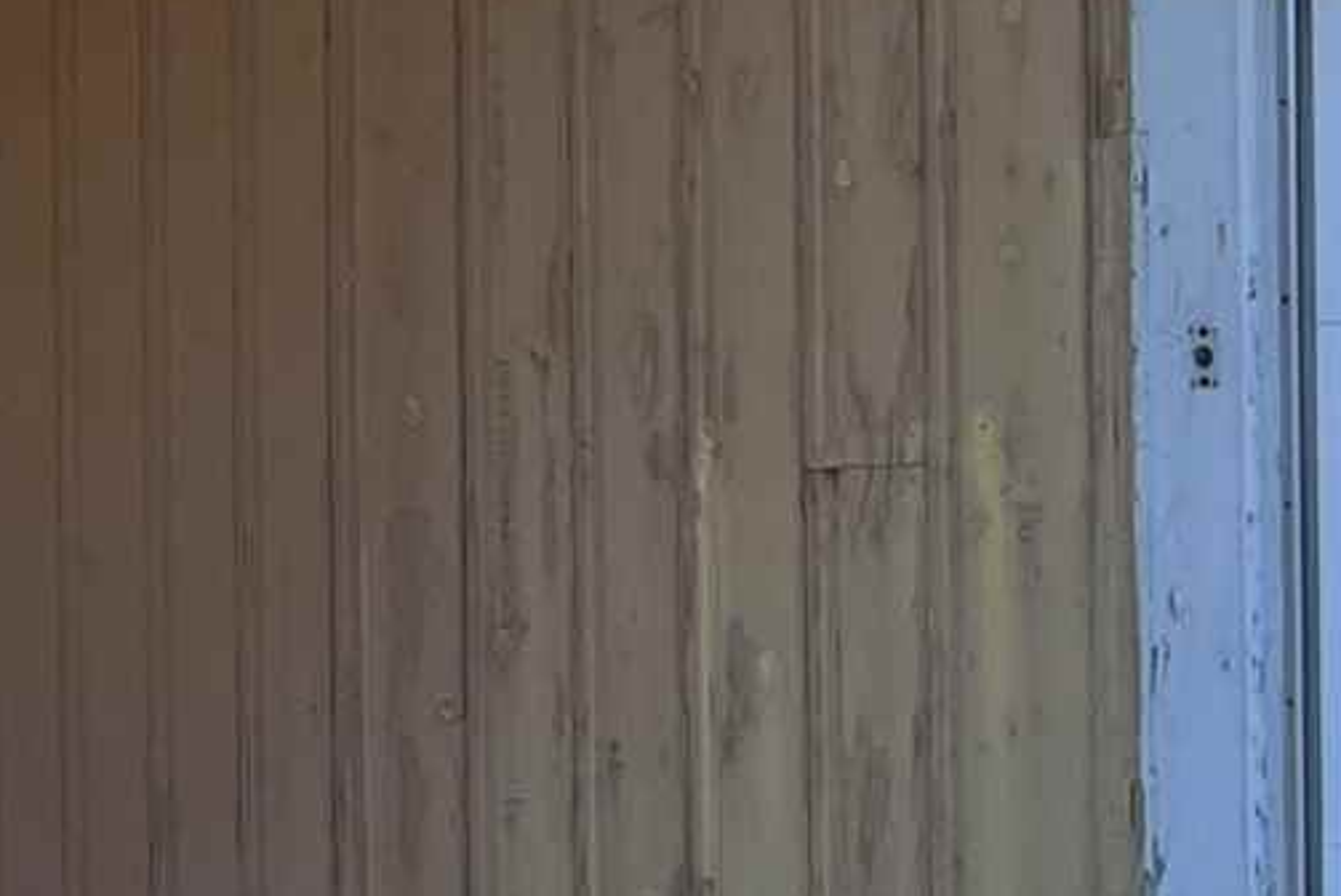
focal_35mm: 165
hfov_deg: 11.4
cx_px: -1218
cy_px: 437
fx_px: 6150
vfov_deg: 8.3
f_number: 1.5
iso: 50
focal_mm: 5.7
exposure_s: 1/1838
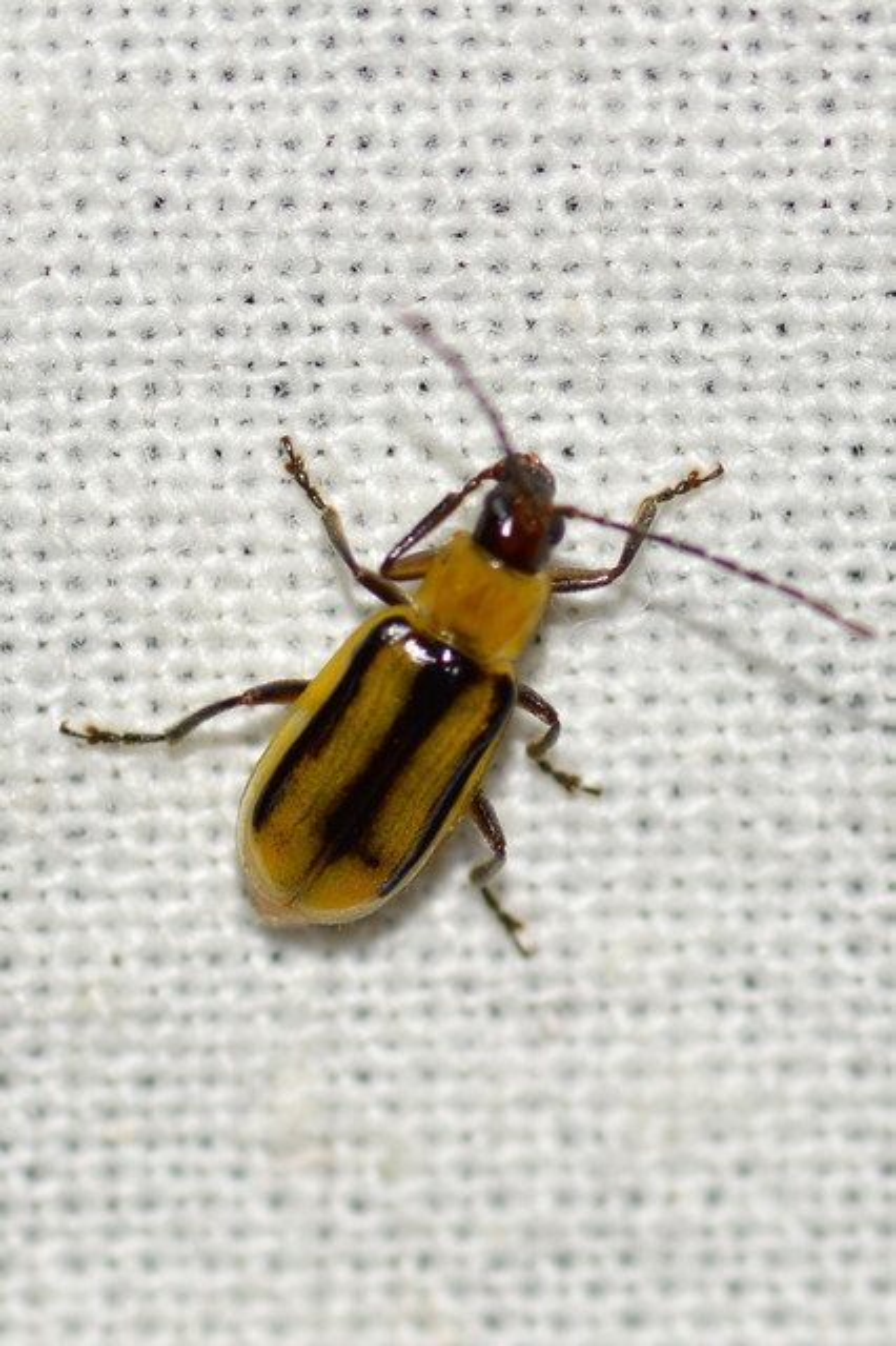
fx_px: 5606
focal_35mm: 150
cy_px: 673
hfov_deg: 9.1
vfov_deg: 13.7
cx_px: 448
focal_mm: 100
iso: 100
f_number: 13
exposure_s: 1/200
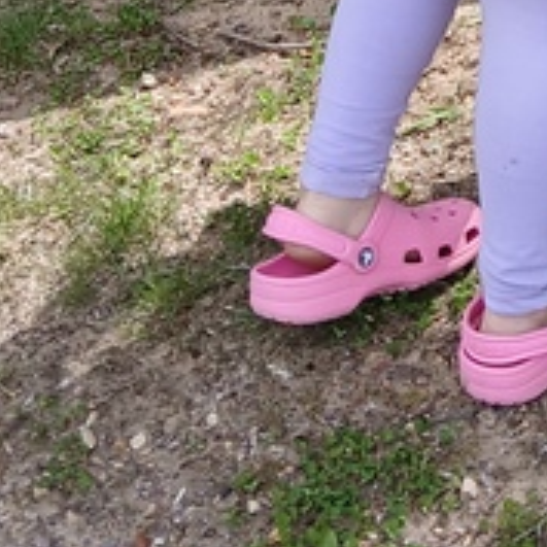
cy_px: -501
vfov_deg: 11.9
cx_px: 837
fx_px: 2378
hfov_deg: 12.4
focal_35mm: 133
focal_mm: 3.98
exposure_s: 1/195
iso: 20
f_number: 1.8
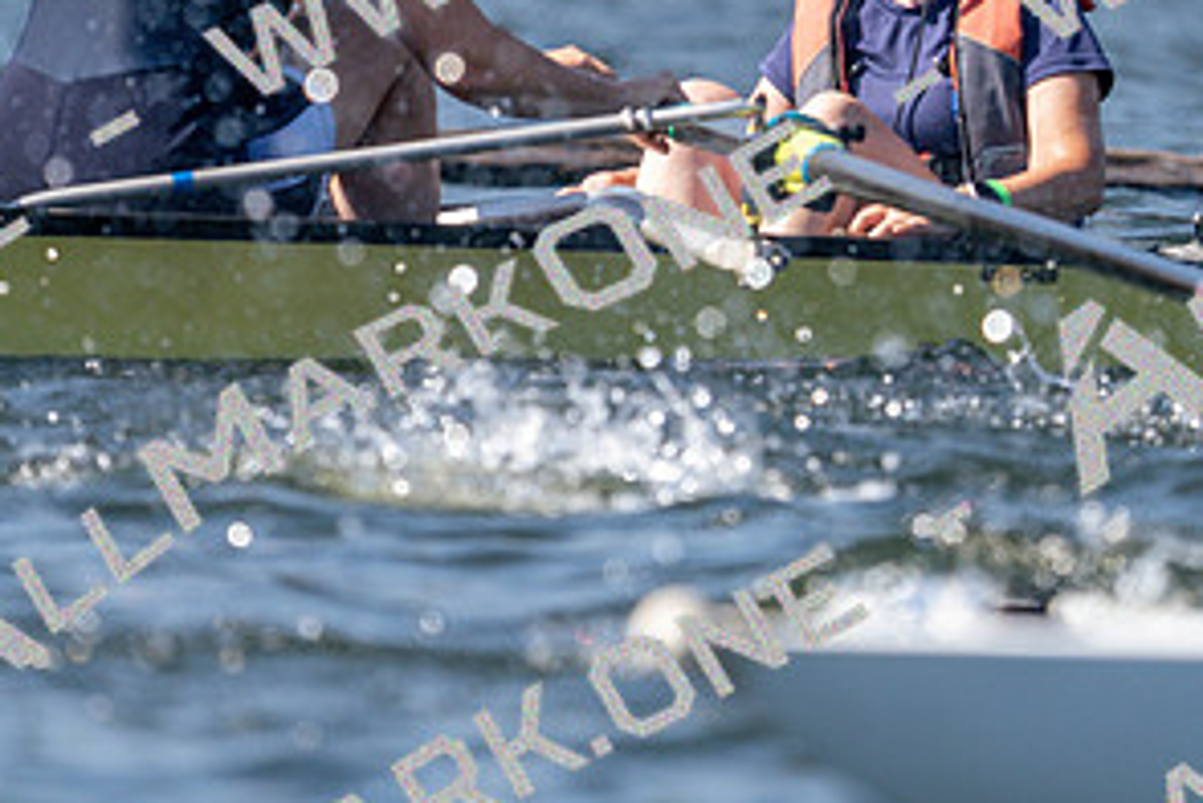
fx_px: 25074
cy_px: 108
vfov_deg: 1.8
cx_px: 710
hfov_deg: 2.7
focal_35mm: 750
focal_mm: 382
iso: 320
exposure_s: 1/1600
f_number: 6.3
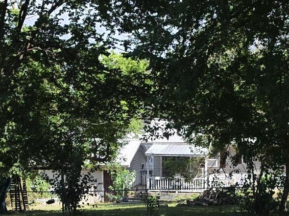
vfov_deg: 12.3
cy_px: 273
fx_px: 976
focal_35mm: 117
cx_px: 192
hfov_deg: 16.8
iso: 64
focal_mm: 6.5
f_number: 1.4
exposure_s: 1/2397
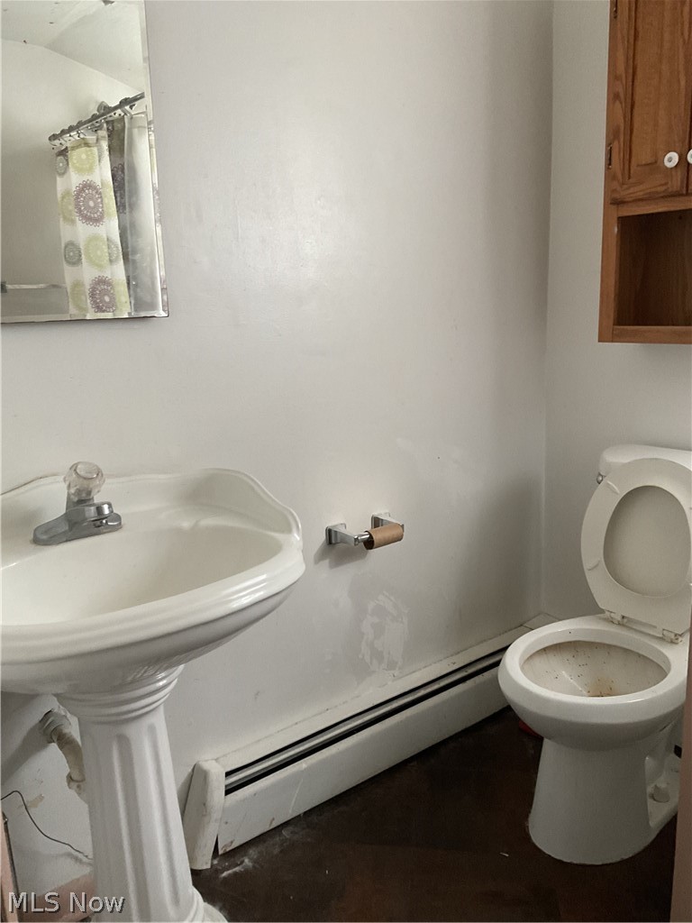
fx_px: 773
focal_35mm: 29
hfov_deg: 48.2
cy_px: 462
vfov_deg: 61.7
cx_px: 346
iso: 125
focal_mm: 3
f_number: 1.8
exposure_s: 1/60
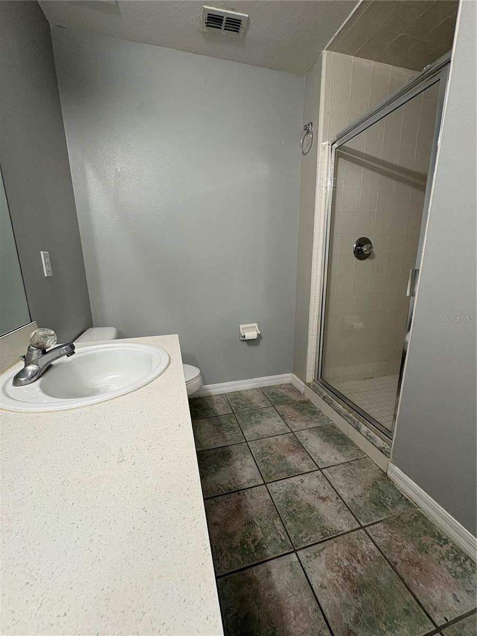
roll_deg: +0.2
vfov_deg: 102.1
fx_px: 257
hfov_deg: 85.7
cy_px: 318
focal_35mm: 14
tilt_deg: -12.8
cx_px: 238
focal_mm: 2.22
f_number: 2.2
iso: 200
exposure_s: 1/60
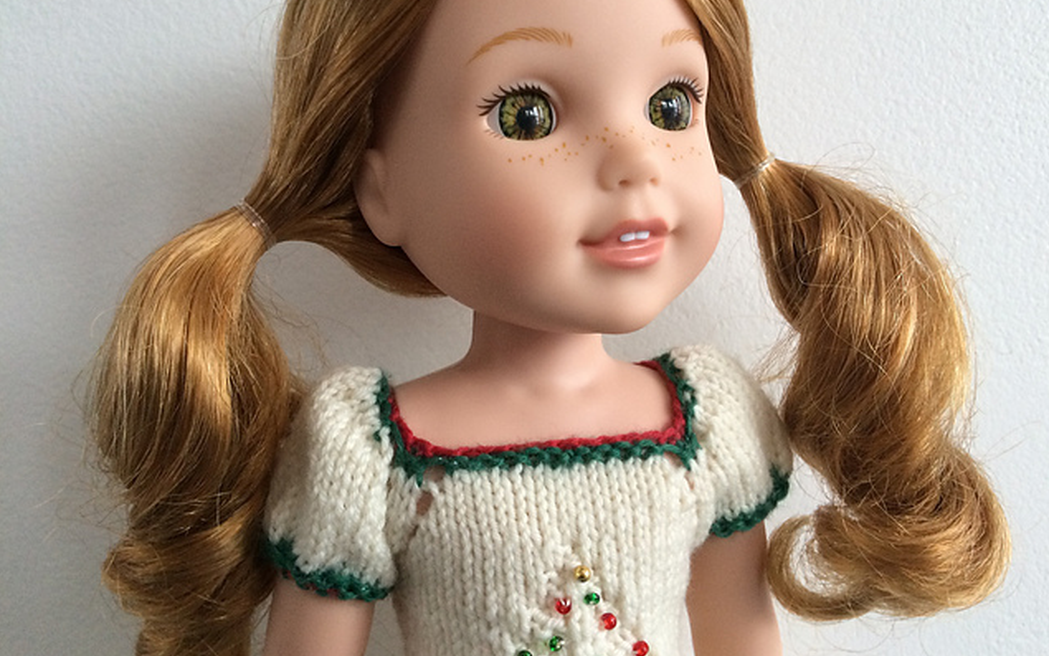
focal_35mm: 31
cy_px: 319
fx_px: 886
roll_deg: +3.3
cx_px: 525
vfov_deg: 40.6
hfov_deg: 61.2
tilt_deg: -0.6
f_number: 2.2
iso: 160
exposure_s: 1/30
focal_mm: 4.15
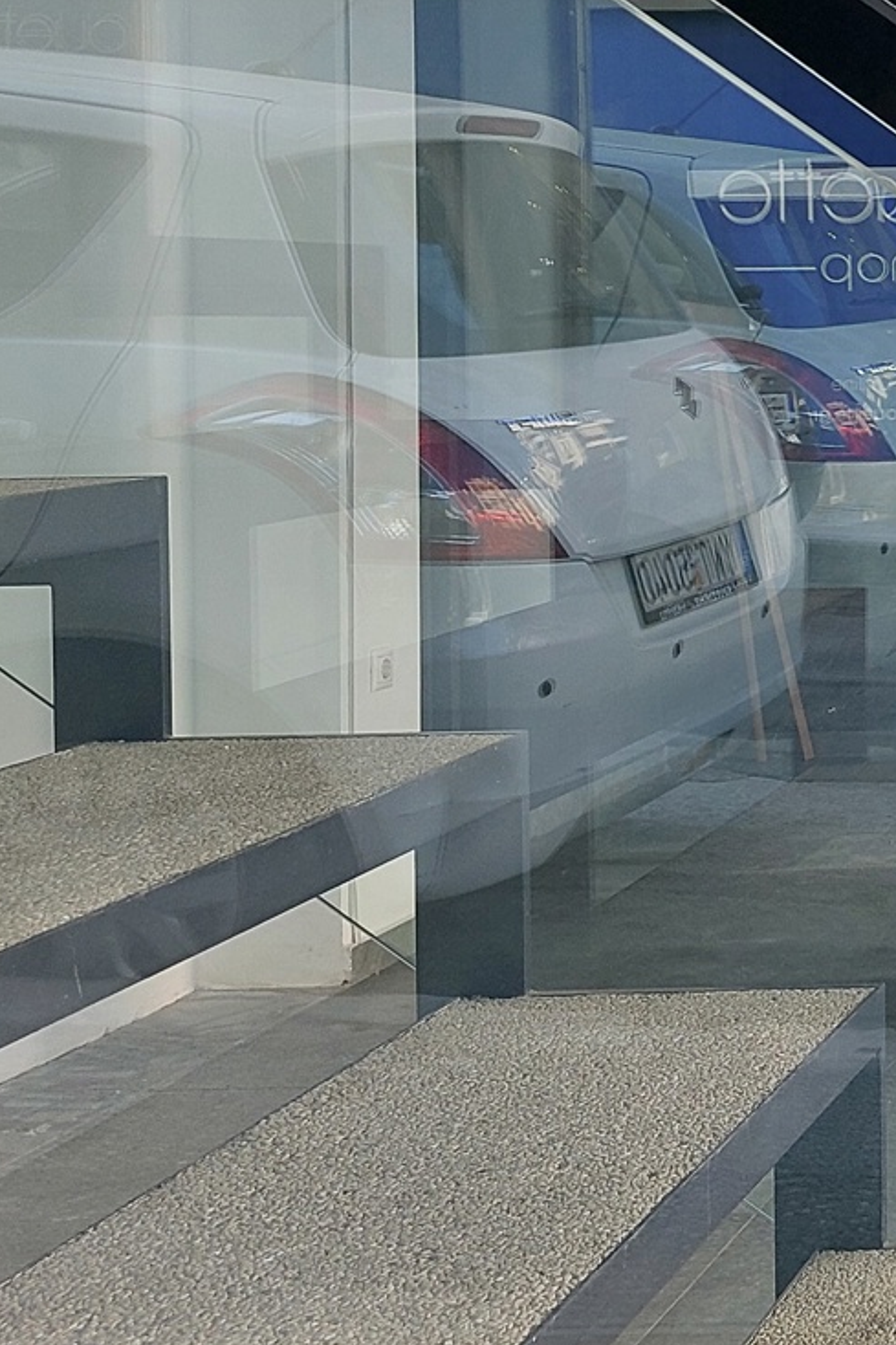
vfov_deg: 29.2
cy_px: 350
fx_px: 2540
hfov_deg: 17.0
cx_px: 1545
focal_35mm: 68
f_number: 1.8
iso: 80
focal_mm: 5.23
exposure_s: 1/60
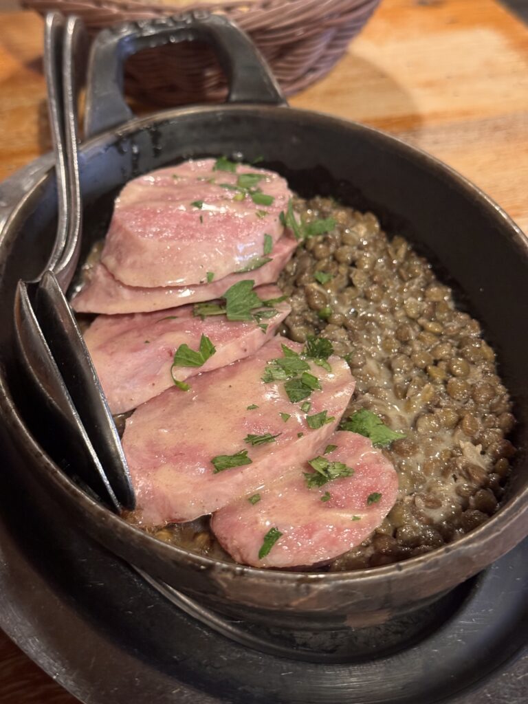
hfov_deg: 30.3
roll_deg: -0.1
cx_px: 264
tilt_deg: -38.9
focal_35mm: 48
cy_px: 352
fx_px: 976
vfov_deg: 39.7
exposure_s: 1/25
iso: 400
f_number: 1.78
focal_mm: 6.76
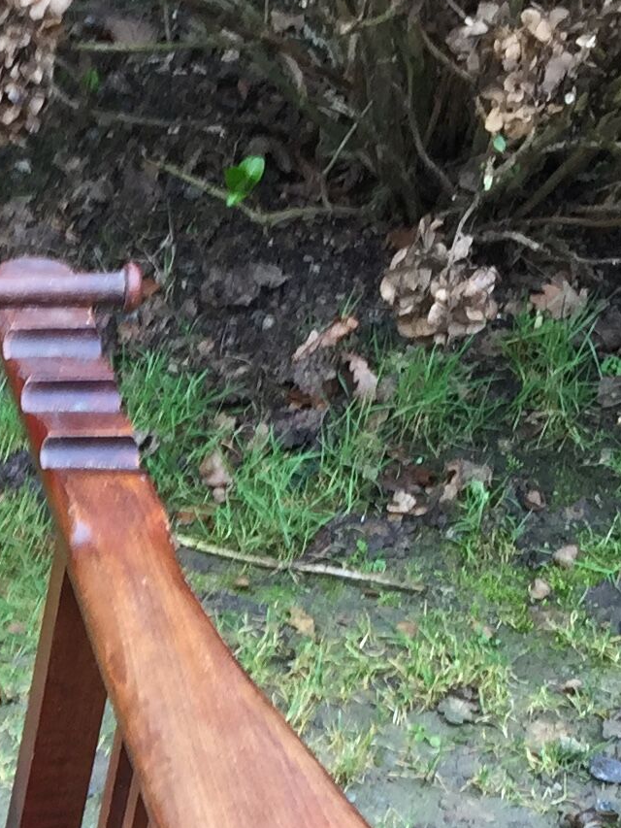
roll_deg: -0.4
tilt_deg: -41.7
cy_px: 963
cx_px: -453
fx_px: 2654
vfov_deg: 17.0
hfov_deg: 12.3
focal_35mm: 111
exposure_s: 1/50
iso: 32
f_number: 2.2
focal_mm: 4.15
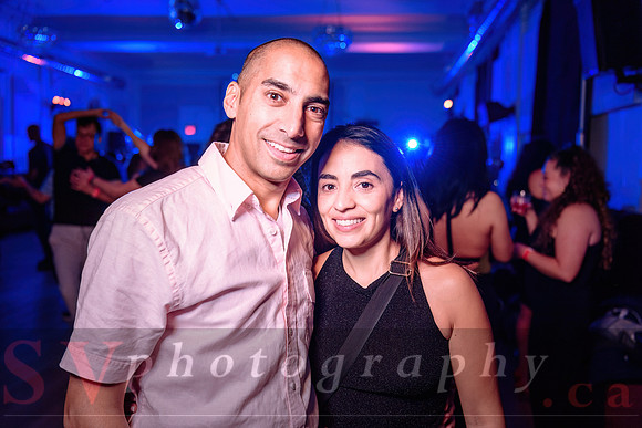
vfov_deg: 38.9
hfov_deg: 55.8
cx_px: 321
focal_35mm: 34
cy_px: 214
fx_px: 606
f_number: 3.2
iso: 800
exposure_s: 1/50
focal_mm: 34
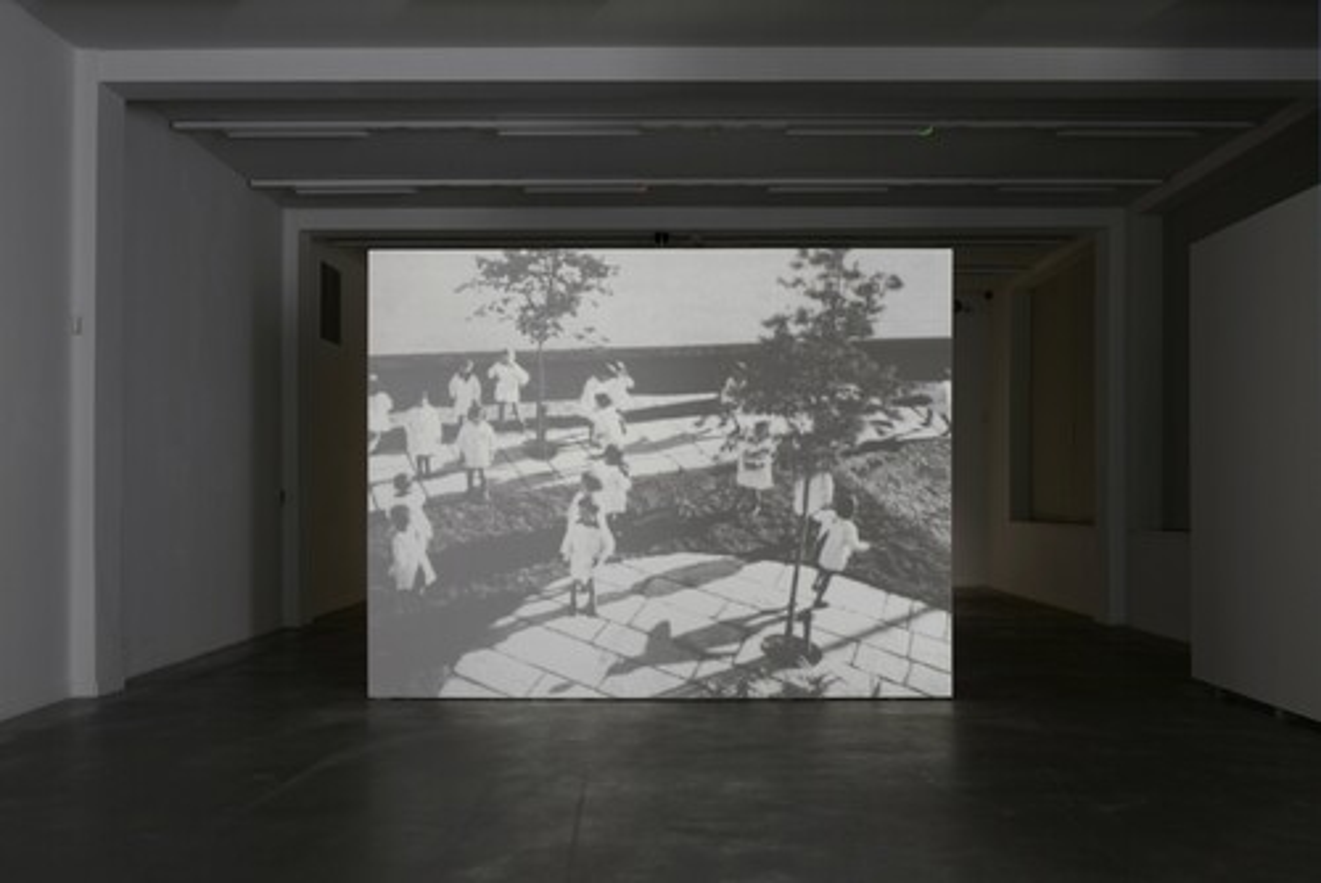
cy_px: 442
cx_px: 660
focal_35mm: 35
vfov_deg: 37.9
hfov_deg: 54.4
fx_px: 1285
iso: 400
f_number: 6.3
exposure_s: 1/4
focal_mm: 35
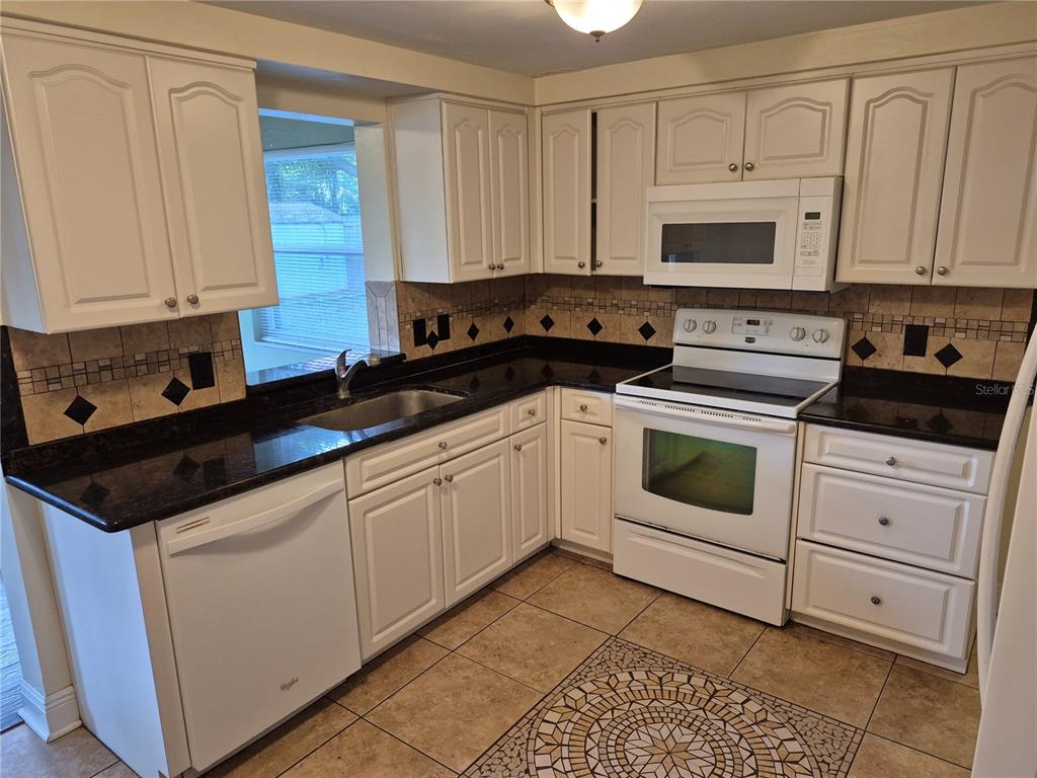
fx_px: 689
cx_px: 518
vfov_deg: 58.9
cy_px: 389
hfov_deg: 73.9
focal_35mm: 23
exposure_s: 1/120
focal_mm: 5.4
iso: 250
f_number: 1.8
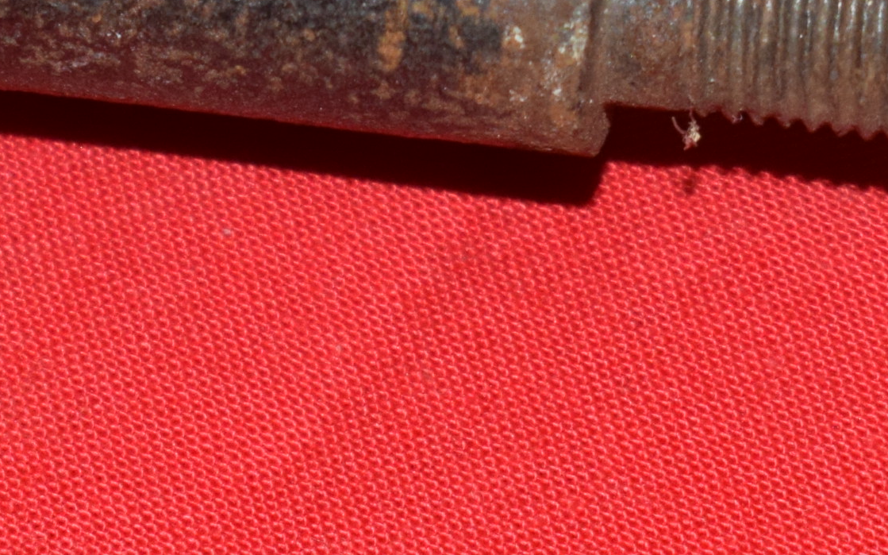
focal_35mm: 295
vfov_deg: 4.4
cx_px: 402
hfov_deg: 7.1
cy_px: -15
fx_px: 7138
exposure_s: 1/100
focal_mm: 48
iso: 640
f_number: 5.3
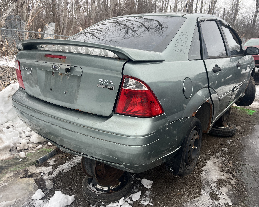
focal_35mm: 28
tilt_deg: -14.0
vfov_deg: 51.5
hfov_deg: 62.1
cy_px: 101
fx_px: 215
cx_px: 139
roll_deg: -2.1
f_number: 1.6
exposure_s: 1/412
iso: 50
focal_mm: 5.1
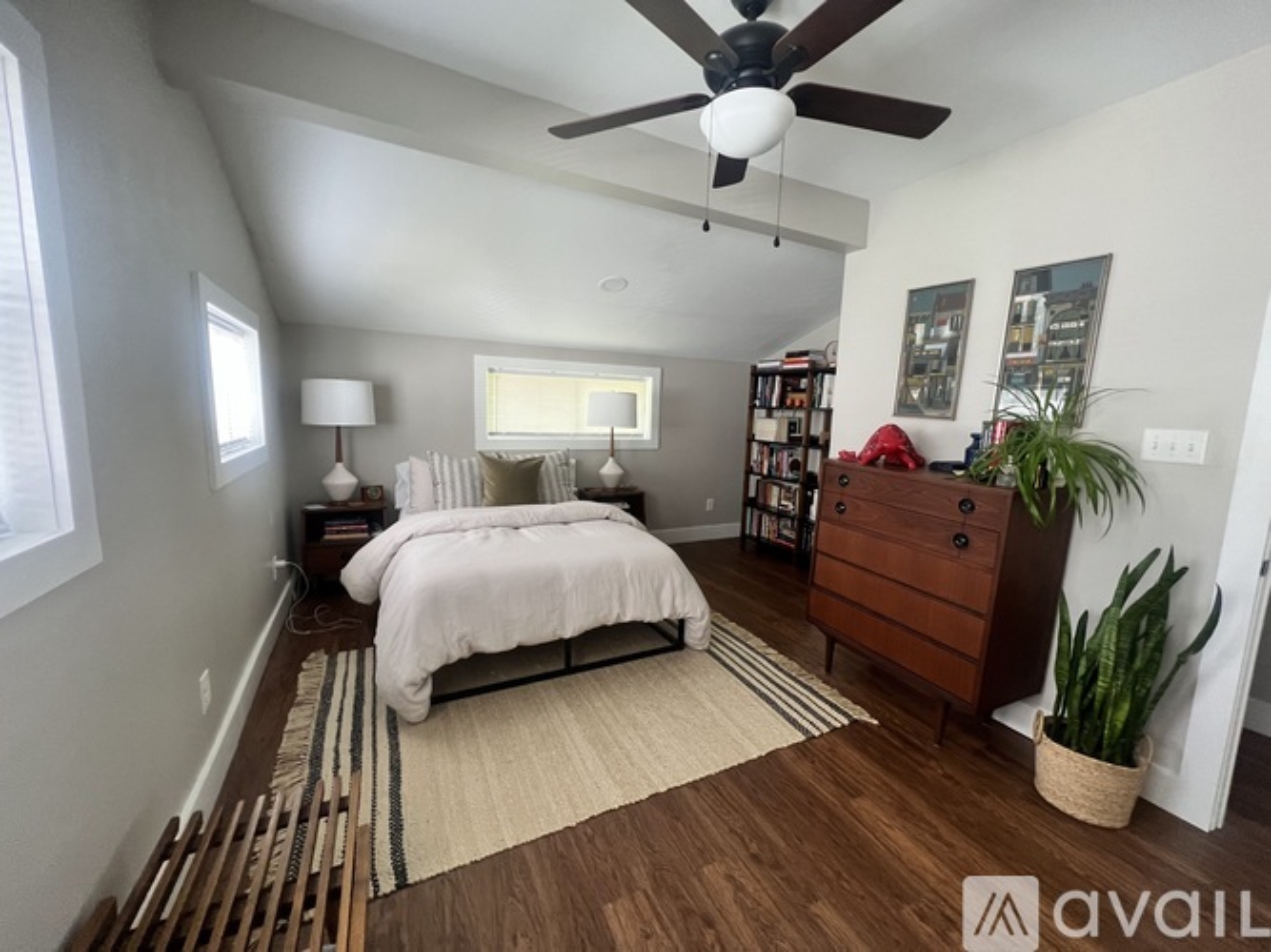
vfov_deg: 89.9
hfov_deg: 106.2
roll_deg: -1.9
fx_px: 477
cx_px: 636
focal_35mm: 13
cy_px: 476
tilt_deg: -6.5
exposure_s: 1/99
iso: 250
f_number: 1.8
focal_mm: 1.57
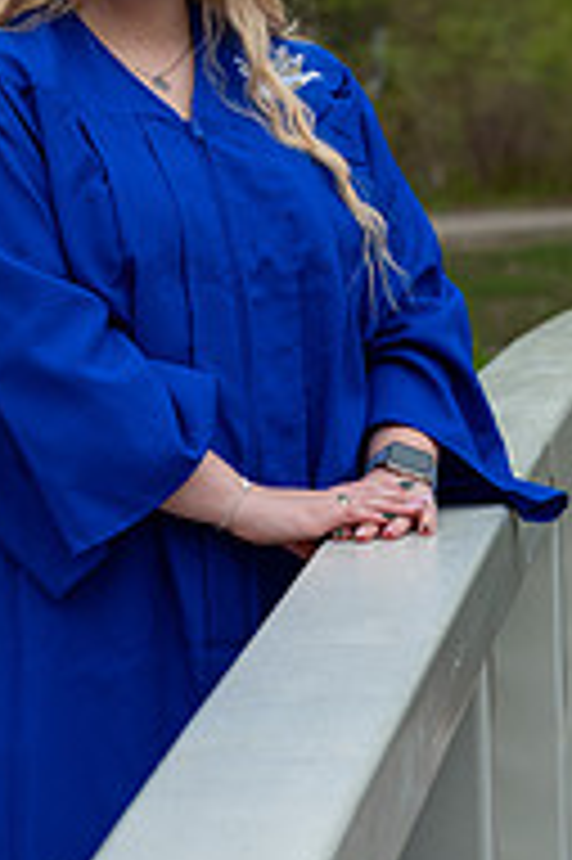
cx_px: 248
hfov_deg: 5.6
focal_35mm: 243
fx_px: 5802
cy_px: 423
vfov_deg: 8.5
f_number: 4.5
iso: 250
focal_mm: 68.7
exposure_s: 1/320
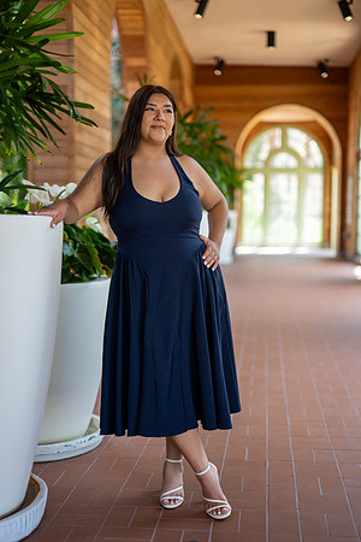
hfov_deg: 27.0
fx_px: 752
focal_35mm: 50
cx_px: 180
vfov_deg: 39.6
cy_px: 271
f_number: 1.6
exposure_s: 1/320
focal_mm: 50
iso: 200
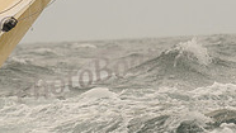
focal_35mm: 783
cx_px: -52
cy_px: 25
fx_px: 4904
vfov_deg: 1.6
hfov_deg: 2.8
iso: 200
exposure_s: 1/1000
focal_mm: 160
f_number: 5.6
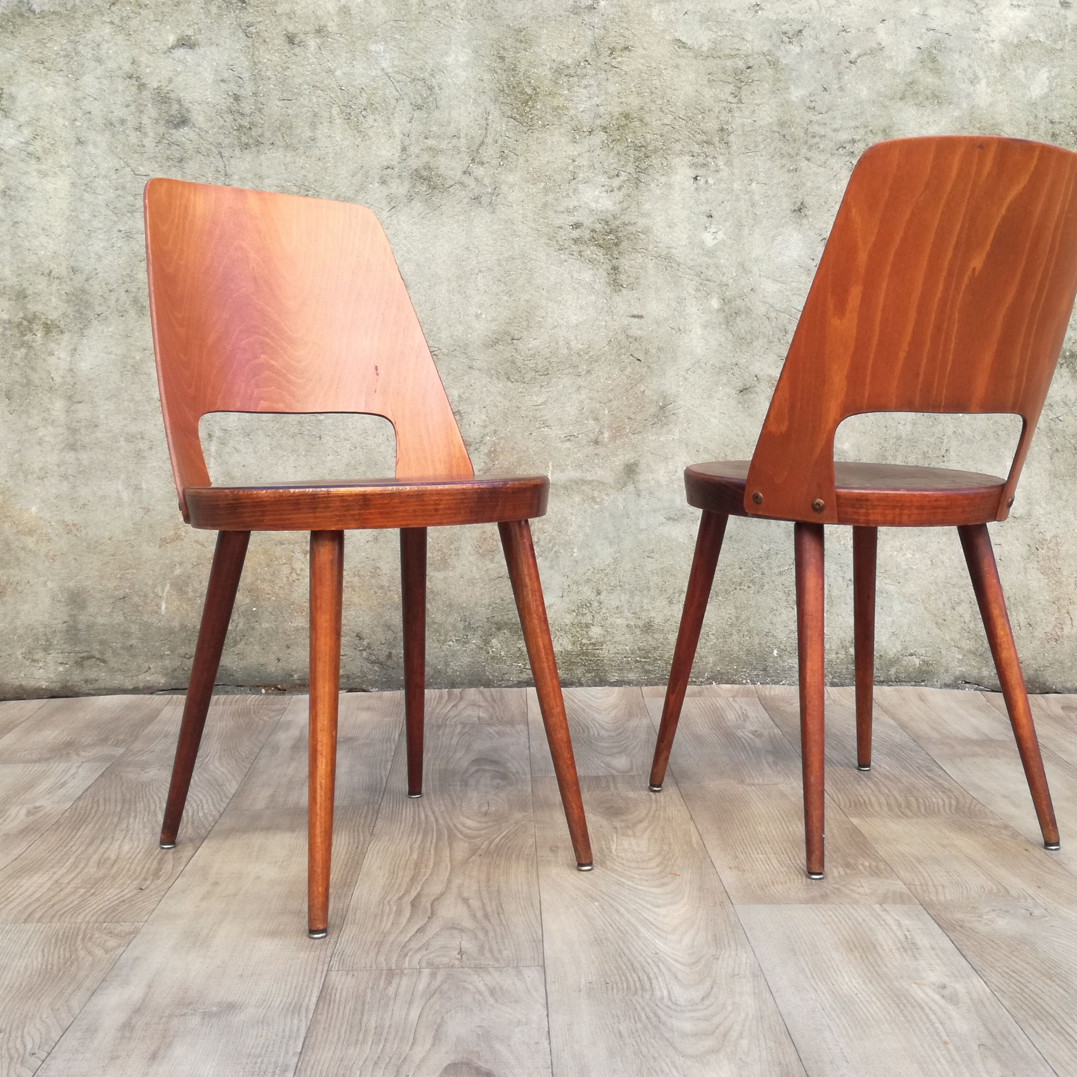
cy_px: 540
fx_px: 1126
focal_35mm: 32
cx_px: 604
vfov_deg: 51.1
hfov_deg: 51.0
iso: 50
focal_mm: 3.79
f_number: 2
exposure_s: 1/149
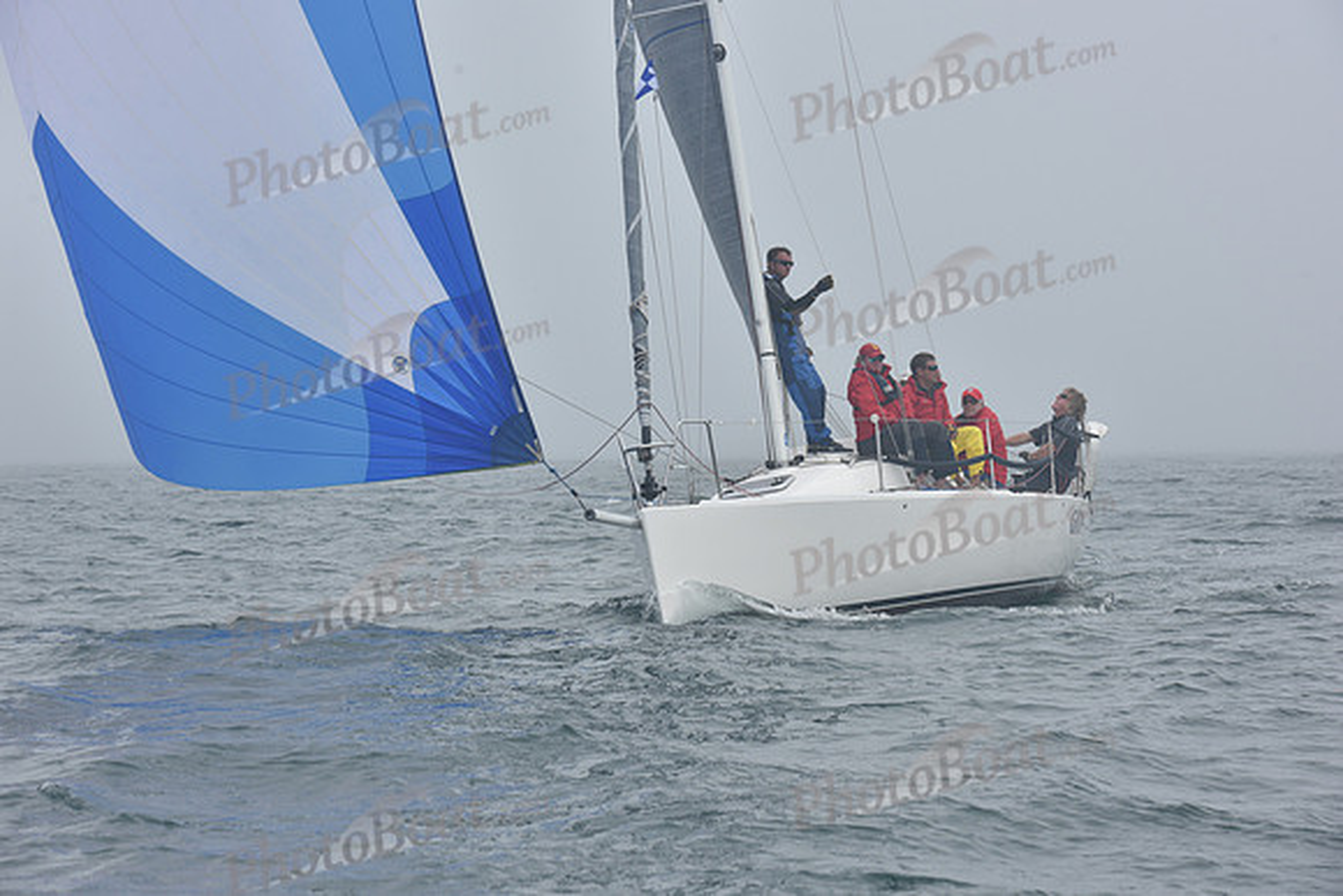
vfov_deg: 10.6
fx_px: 4851
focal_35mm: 130
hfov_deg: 15.8
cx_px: 672
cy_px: 448
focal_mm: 130
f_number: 10
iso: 250
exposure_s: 1/800
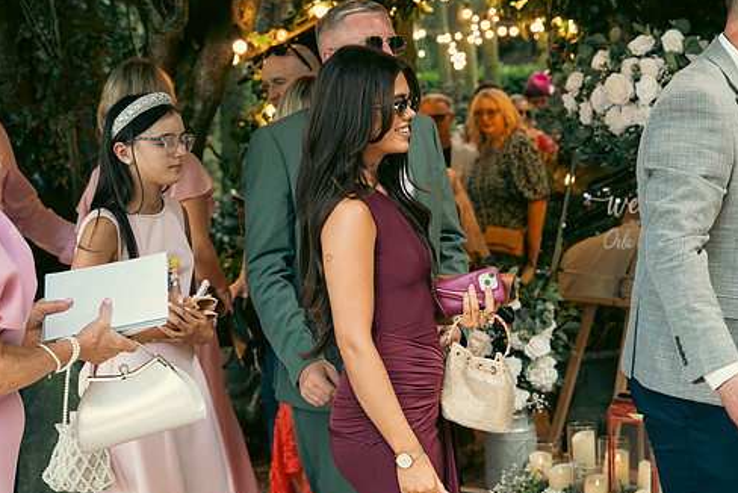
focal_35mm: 76
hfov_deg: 26.6
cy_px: 228
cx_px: 410
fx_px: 1559
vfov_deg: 18.0
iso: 640
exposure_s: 1/200
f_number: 3.5
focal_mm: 43
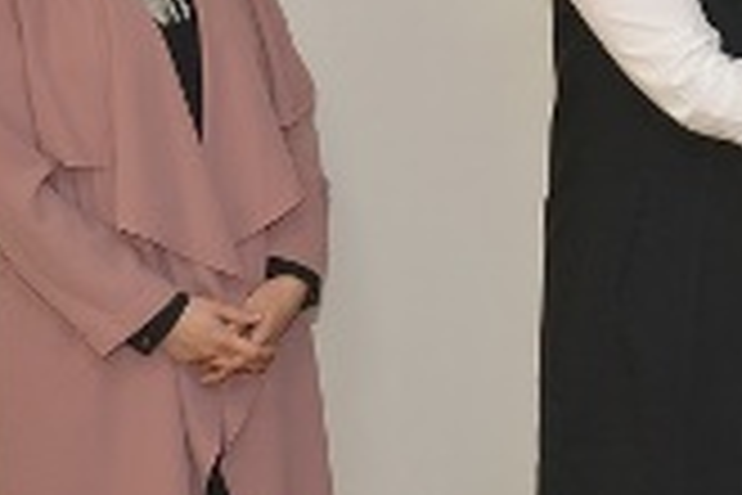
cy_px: 155
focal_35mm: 132
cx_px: 886
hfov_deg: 15.0
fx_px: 2720
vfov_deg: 10.4
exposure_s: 1/80
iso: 400
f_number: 4
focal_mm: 34
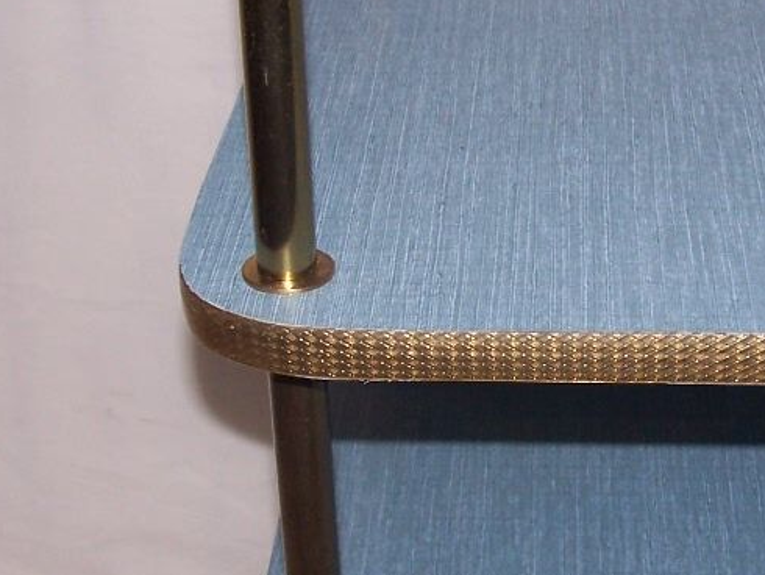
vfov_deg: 15.9
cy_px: 314
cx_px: 620
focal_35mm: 93
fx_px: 2056
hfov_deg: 20.8
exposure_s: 1/60
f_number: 2.8
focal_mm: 6.3
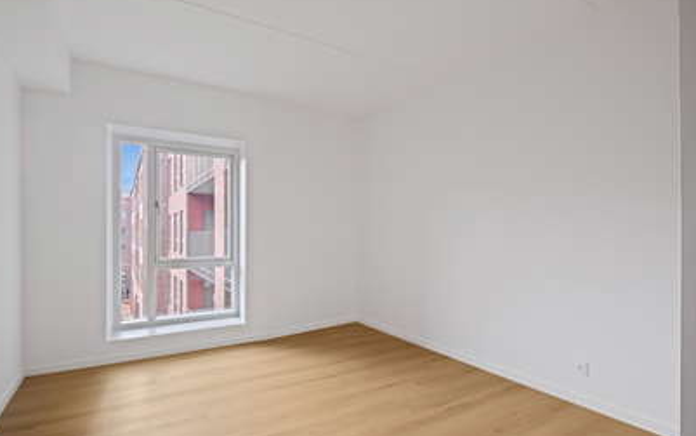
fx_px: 304
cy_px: 231
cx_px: 340
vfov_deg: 71.2
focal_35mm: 16
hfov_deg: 97.8
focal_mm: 10
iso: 500
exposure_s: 1/13
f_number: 8
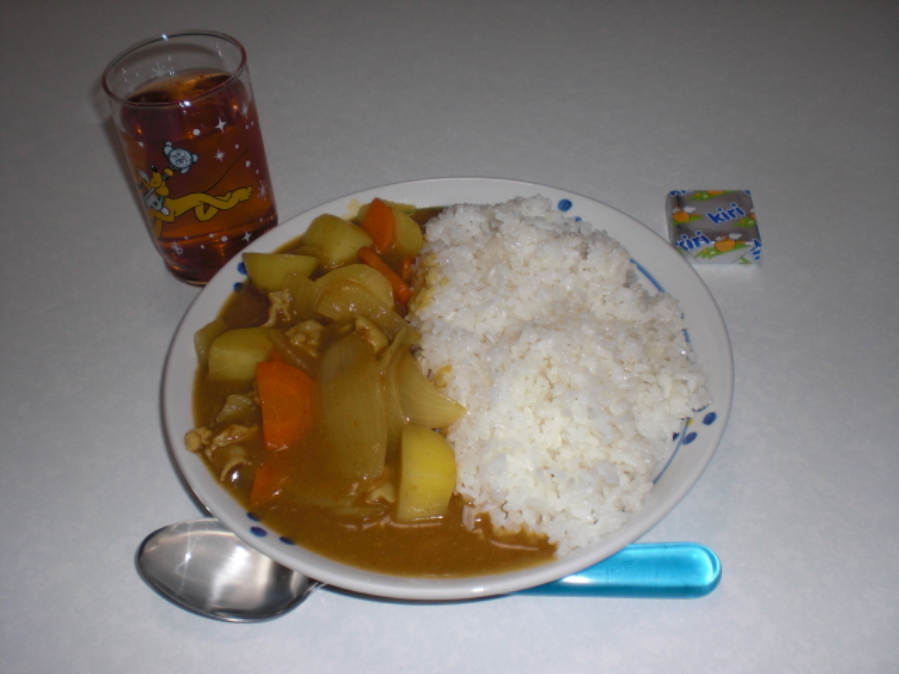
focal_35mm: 38
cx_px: 450
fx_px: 987
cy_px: 337
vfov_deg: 37.7
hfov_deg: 49.0
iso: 64
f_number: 3.1
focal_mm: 6.3
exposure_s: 1/60
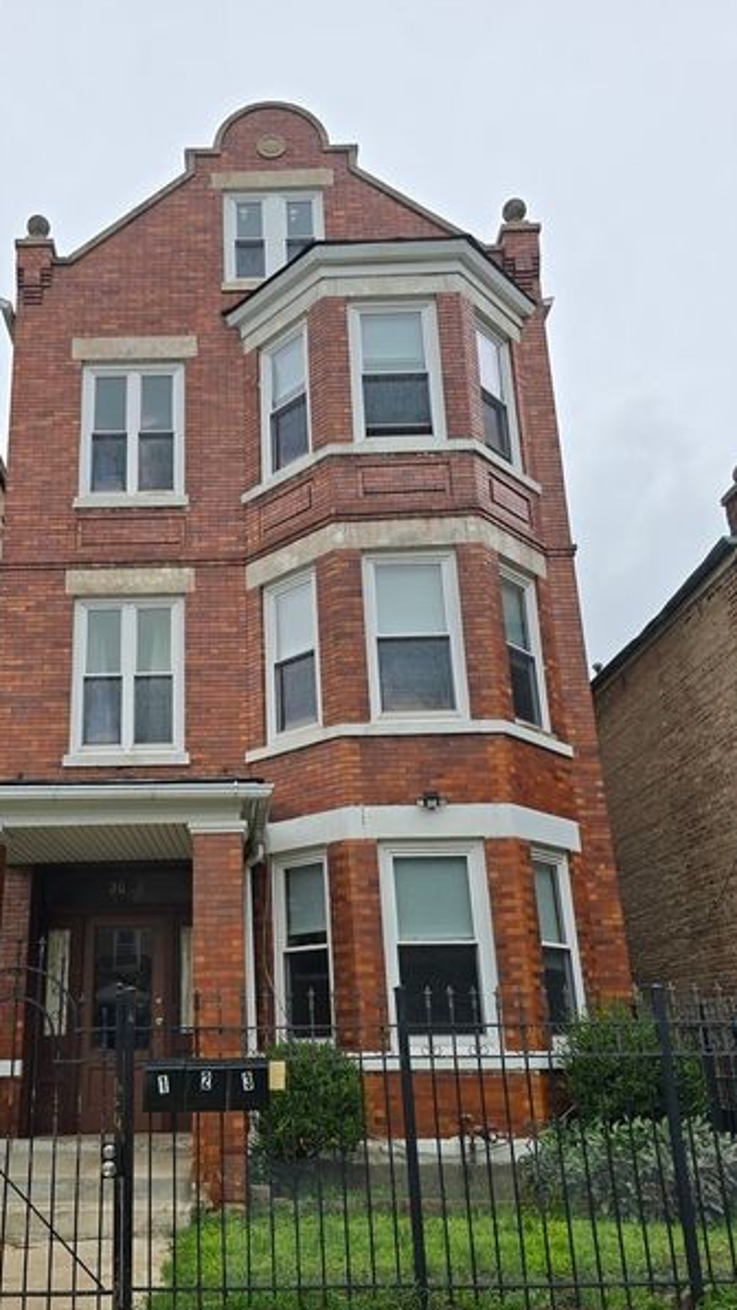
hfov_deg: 40.8
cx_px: 226
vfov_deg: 67.7
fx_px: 972
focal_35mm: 28
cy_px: 721
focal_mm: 6.3
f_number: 1.7
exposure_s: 1/790
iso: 12
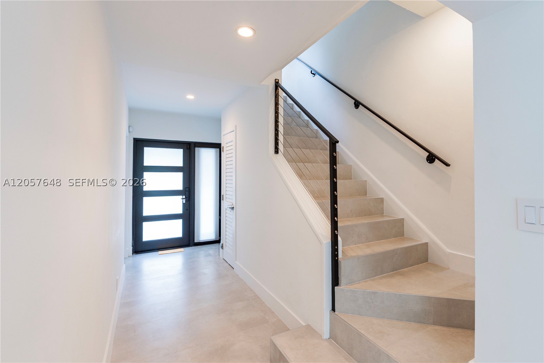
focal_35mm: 16
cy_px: 182
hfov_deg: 95.0
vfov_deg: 72.0
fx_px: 249
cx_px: 272
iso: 320
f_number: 7.1
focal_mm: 11
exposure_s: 1/4
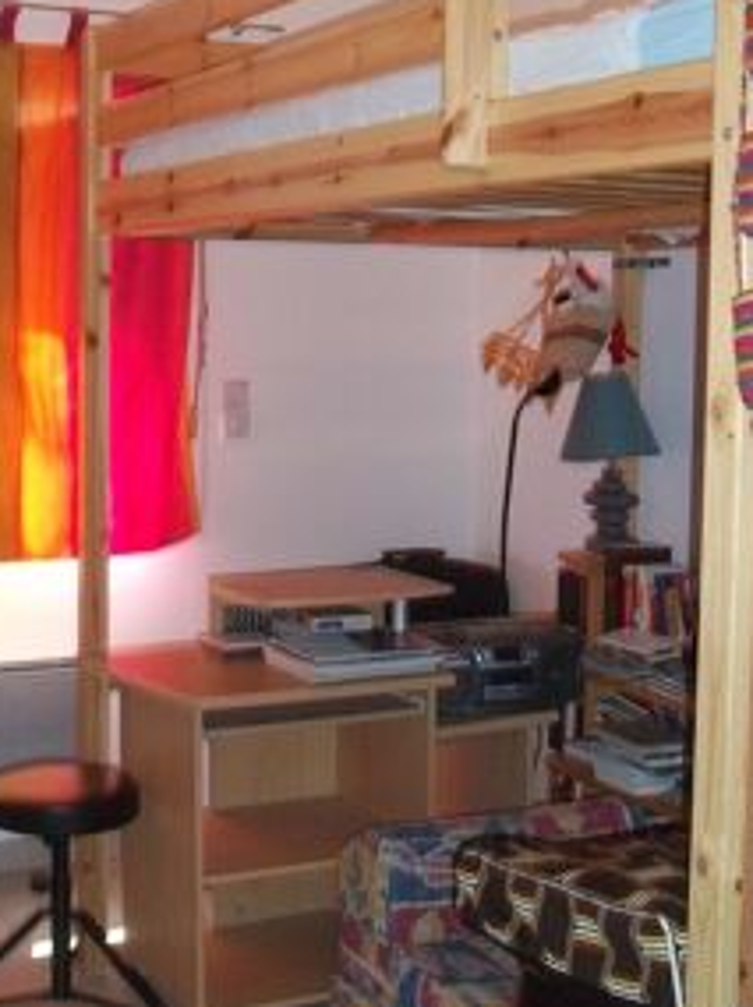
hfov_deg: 26.8
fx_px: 1570
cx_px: 258
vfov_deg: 35.5
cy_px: 401
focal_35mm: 54
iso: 160
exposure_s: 1/30
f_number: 3.1
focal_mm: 6.5
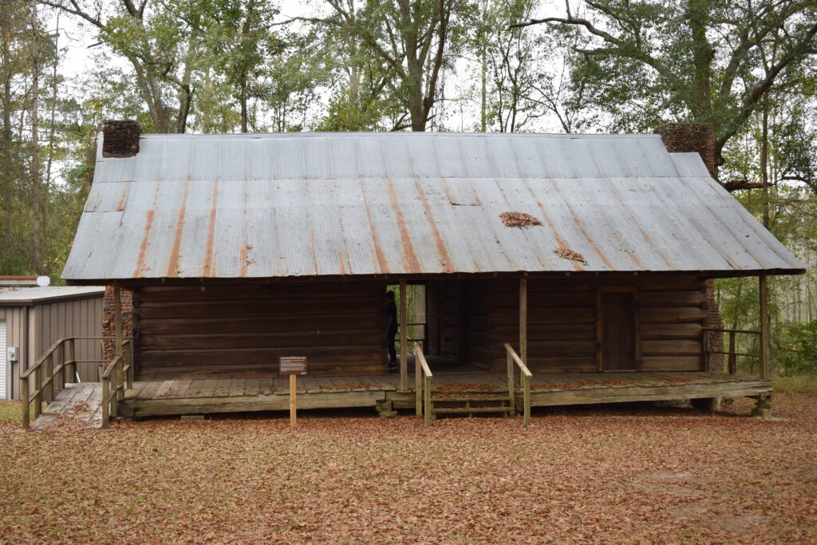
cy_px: 272
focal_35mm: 45
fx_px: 1021
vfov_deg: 29.9
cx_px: 408
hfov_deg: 43.6
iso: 160
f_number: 5.6
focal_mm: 30
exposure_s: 1/125
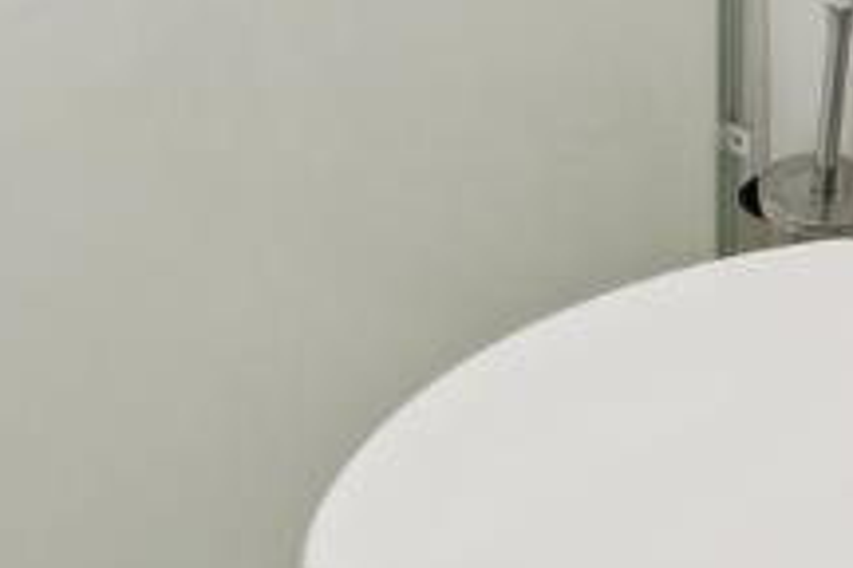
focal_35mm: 118
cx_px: 960
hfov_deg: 16.8
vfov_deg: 9.7
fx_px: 2796
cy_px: -972
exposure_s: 1/25
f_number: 9
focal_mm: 17
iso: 400
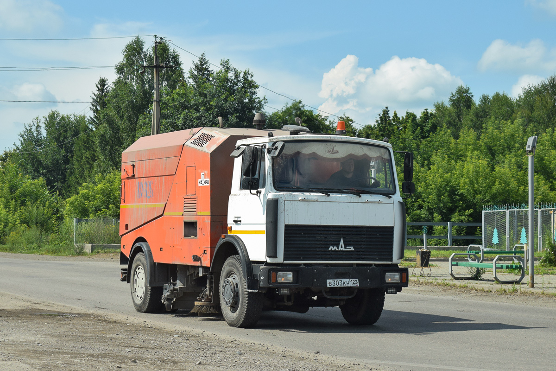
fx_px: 1042
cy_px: 186
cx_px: 278
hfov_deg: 29.9
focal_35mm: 68
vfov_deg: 20.2
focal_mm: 45
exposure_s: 1/1250
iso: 400
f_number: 7.1
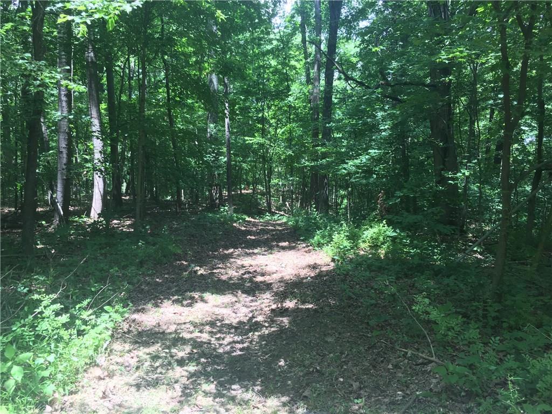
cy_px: 207
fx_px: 462
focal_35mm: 29
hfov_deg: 61.7
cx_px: 276
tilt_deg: -4.3
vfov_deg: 48.2
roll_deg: -0.8
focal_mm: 4.15
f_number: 2.2
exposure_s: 1/120
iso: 40
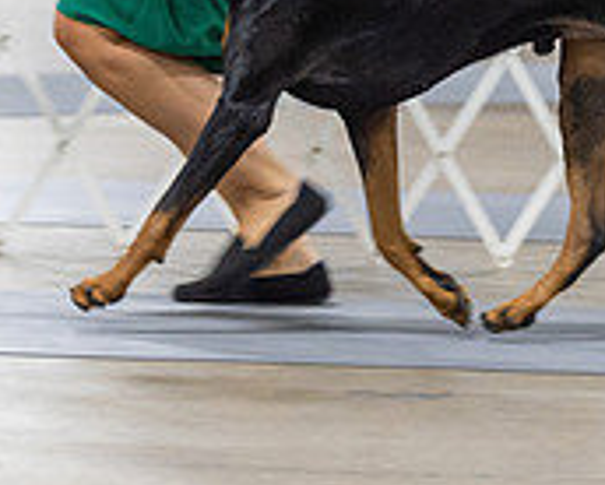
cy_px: -151
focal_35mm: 453
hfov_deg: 4.3
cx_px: -195
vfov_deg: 3.4
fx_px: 8120
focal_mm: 123
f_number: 2.8
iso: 2000
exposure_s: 1/160
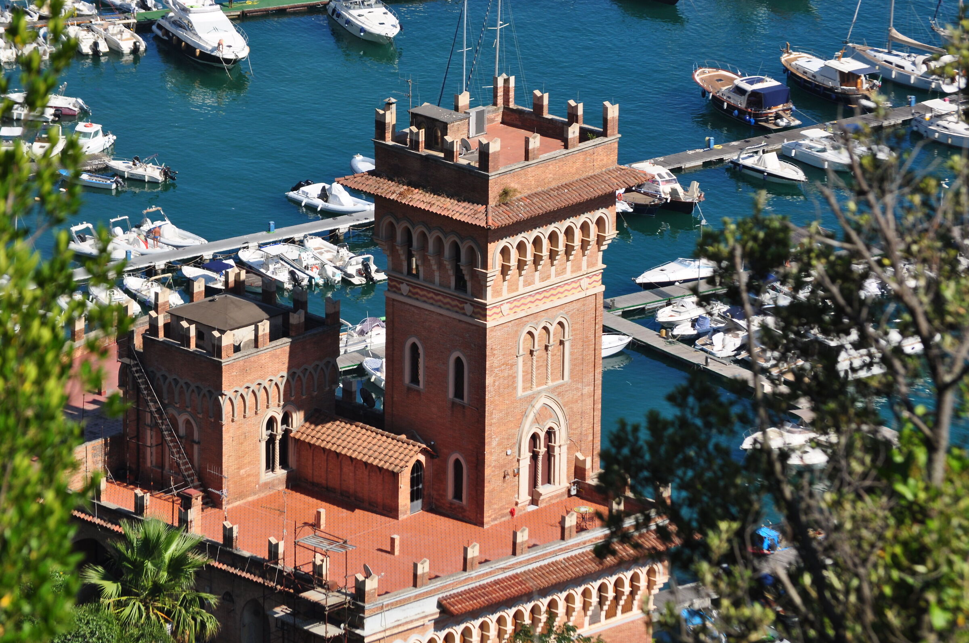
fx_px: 5847
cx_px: 484
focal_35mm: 218
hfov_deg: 9.5
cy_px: 322
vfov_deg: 6.3
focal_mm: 145
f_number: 11
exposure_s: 1/400
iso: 200
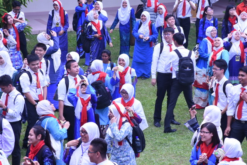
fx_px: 927
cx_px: 124
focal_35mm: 135
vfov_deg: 10.2
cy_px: 82
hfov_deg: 15.2
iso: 400
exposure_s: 1/100
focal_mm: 90
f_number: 13
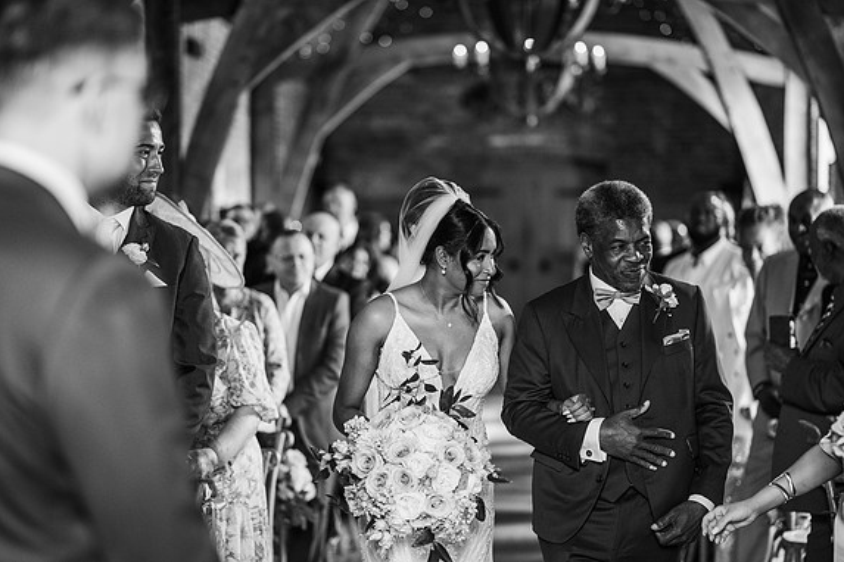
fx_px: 2016
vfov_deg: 15.9
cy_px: 280
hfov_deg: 23.6
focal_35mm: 86
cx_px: 424
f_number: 1.8
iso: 900
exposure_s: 1/200
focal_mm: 85
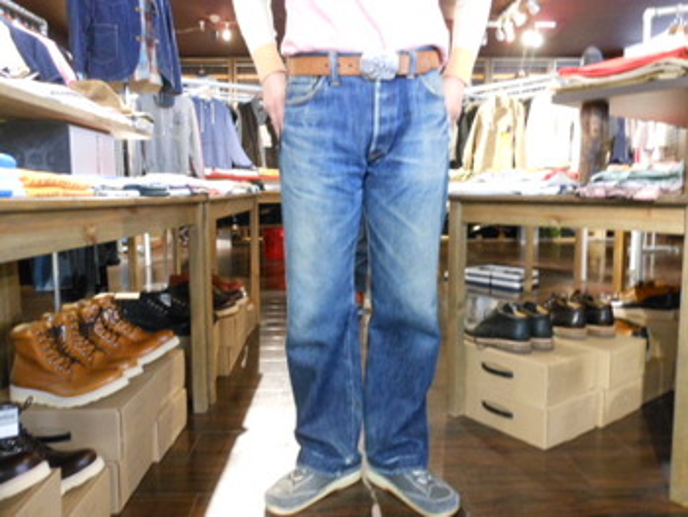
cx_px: 344
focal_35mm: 28
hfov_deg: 63.4
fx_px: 557
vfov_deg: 49.8
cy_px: 258
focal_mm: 5
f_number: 3.7
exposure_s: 1/5
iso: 400
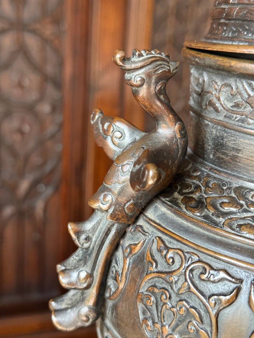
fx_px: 479
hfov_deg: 29.7
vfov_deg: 38.9
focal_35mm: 49
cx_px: 128
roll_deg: -3.1
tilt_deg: -15.9
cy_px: 168
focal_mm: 6.76
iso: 400
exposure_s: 1/40
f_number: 1.78
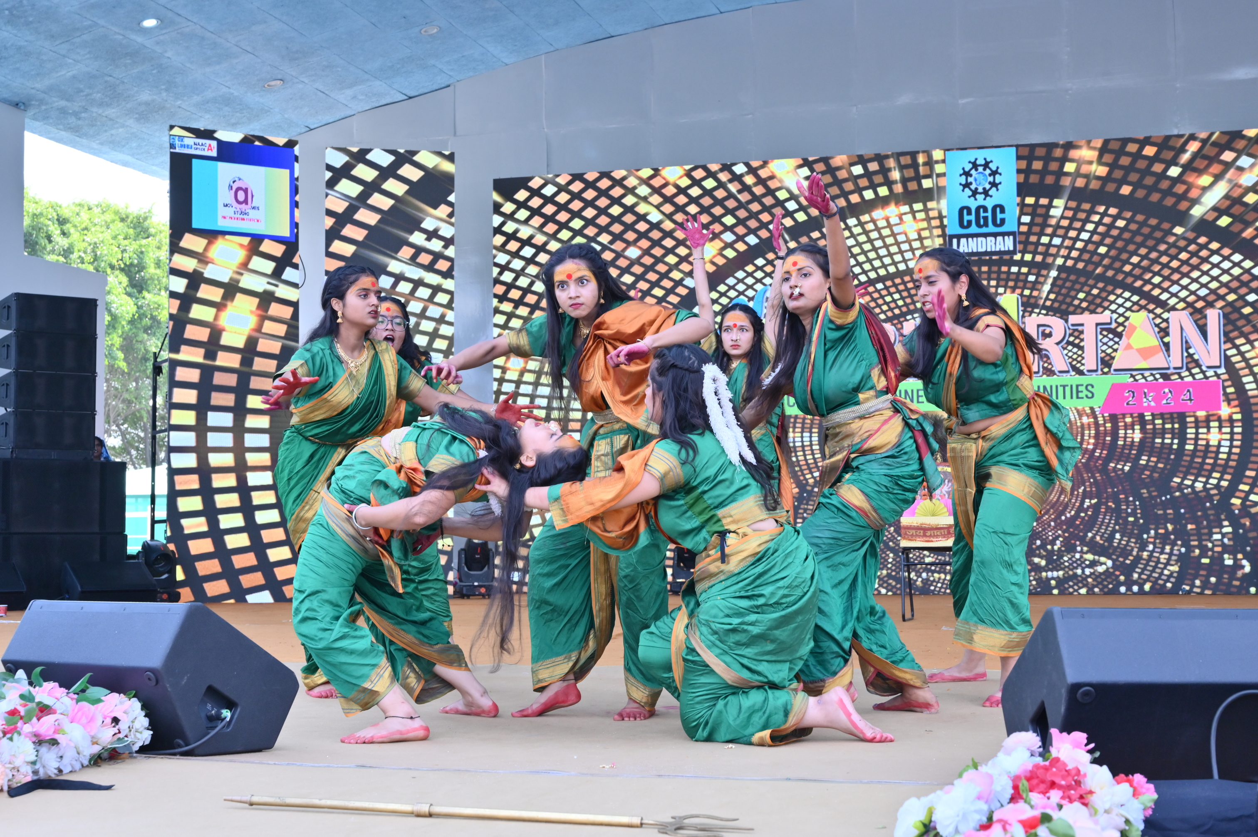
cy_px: 418
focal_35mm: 50
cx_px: 629
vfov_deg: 27.0
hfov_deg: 39.6
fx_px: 1746
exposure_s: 1/320
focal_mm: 50
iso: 500
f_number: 7.1
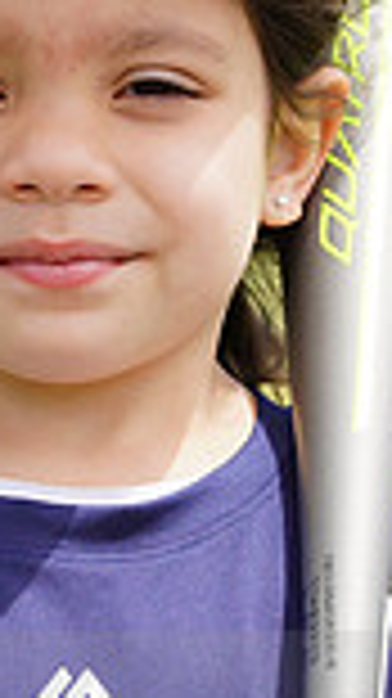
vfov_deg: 2.5
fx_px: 16029
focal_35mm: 866
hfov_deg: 1.4
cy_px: 693
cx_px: 128
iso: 100
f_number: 9
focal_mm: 221
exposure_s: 1/250
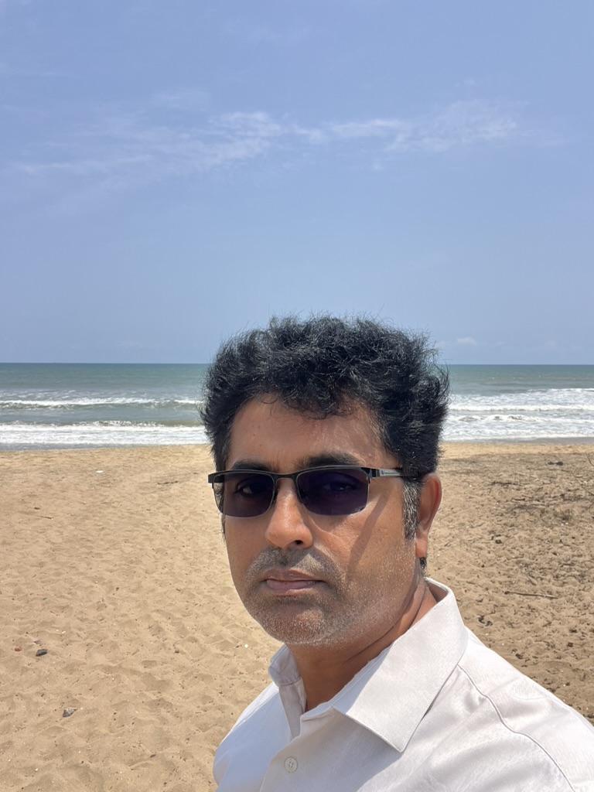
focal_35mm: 30
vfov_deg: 60.0
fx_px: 686
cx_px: 297
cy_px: 396
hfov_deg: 46.8
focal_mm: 2.71
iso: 32
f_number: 2.2
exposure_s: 1/871
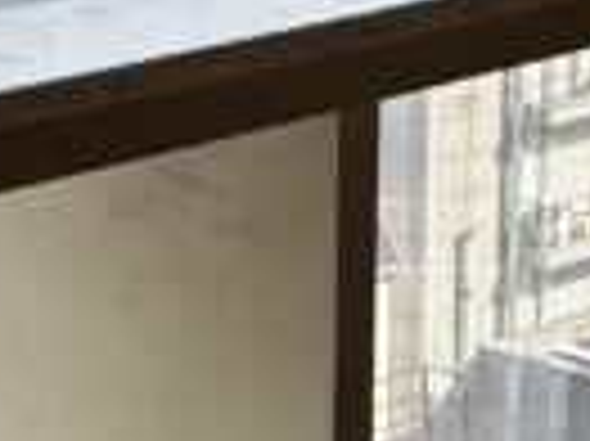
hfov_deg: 9.7
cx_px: 216
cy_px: 464
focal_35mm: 204
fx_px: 3474
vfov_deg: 7.2
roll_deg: +0.6
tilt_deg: -19.7
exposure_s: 1/553
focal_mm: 5.96
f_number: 1.6
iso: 50
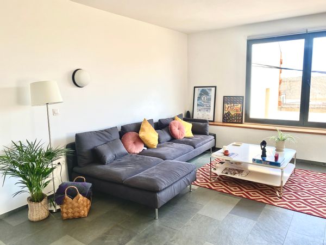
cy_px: 122
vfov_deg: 53.1
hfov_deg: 67.3
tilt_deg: -9.0
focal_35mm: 26
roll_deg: +0.7
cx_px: 163
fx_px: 245
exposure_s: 1/122
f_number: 1.8
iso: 40
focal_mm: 4.25
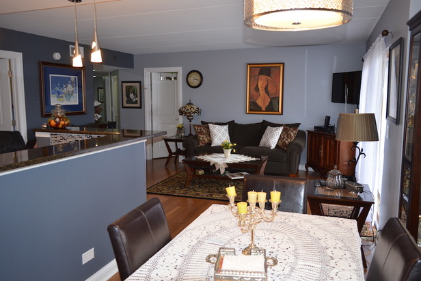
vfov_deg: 46.4
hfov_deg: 65.5
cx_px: 206
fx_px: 328
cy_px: 137
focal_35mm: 28
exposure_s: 1/60
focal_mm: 18
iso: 560
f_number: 3.5
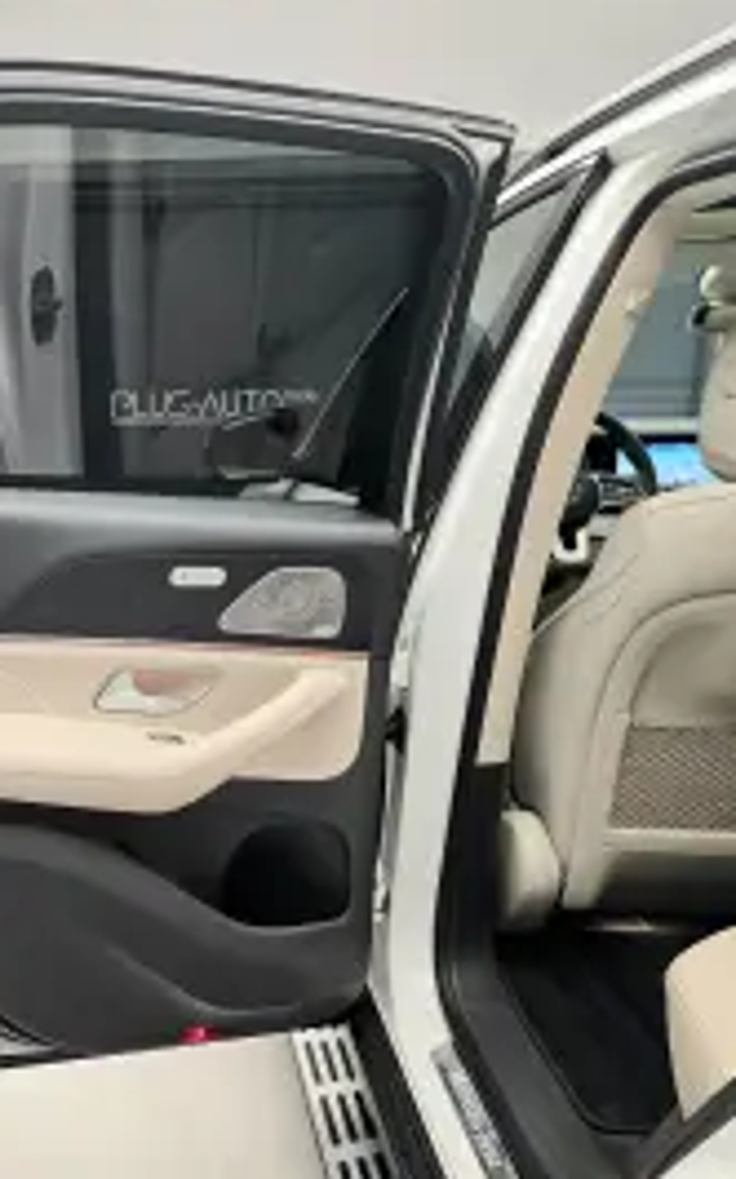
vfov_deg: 58.2
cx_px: 35
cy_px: 585
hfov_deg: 35.4
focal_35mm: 33
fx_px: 1060
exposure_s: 1/182
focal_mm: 6.3
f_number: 1.7
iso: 200
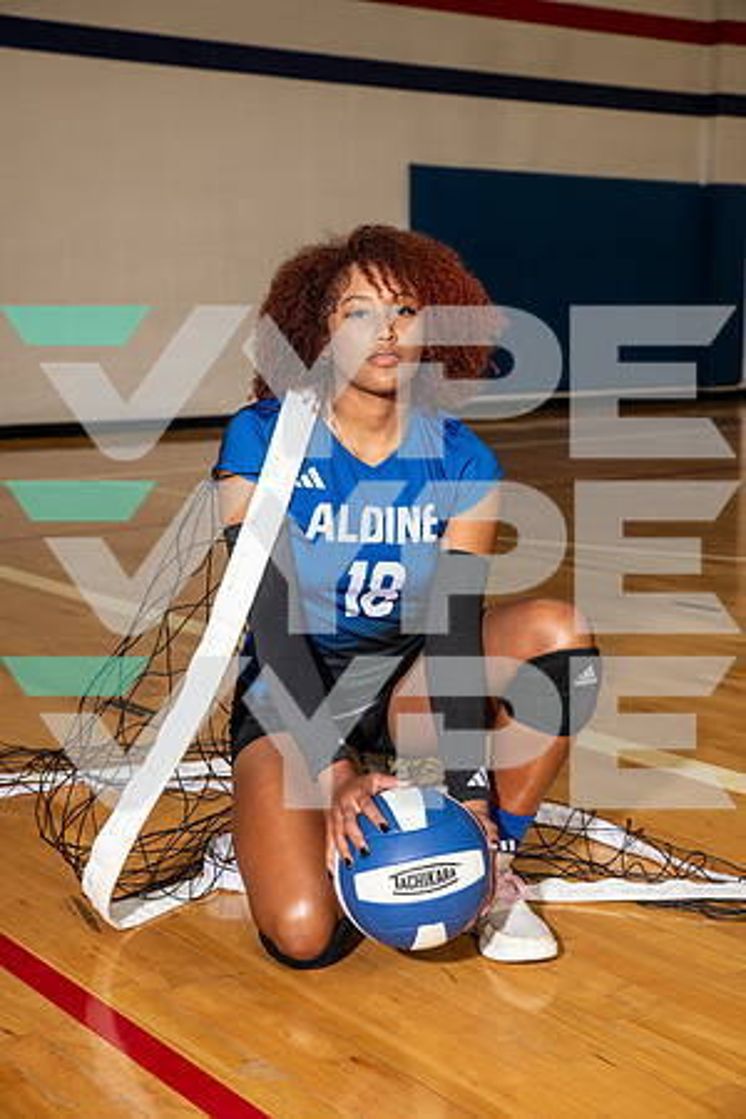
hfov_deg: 26.0
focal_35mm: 52
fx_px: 1616
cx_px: 373
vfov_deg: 38.2
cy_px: 560
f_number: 6.3
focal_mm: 52
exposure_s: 1/250
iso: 320
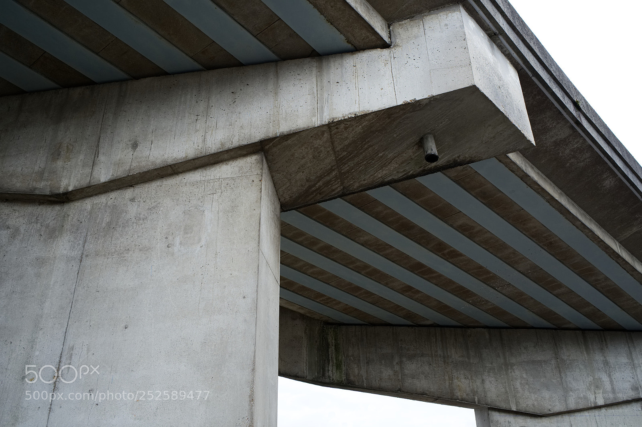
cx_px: 321
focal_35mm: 35
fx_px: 623
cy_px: 214
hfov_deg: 54.5
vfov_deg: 37.8
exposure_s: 1/60
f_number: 8
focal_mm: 23
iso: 250
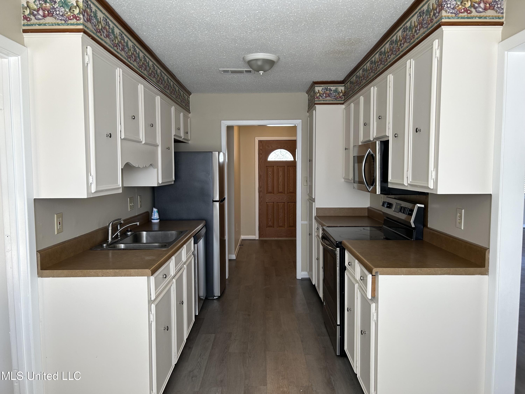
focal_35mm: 26
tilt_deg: -2.9
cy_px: 197
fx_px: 394
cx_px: 262
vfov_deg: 53.1
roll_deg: +1.1
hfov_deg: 67.3
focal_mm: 5.7
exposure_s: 1/121
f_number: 1.5
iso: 64
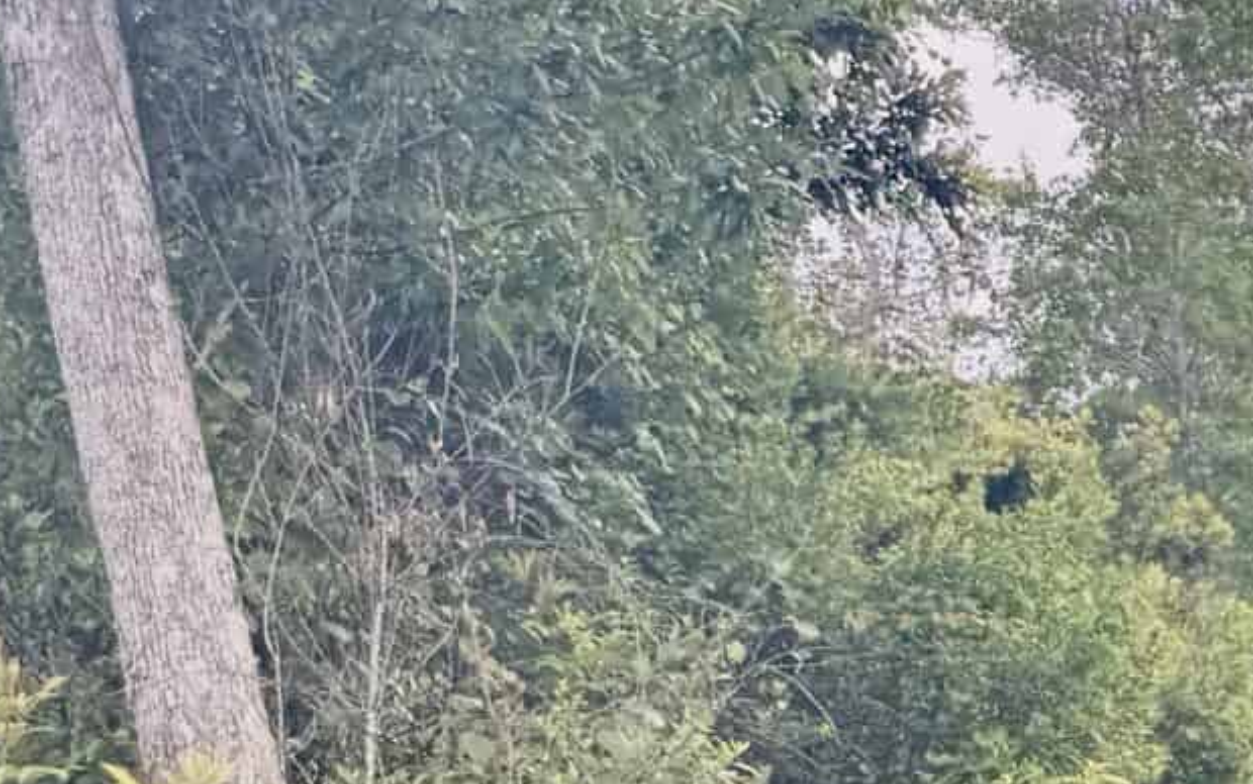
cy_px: 1097
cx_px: 1979
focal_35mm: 105
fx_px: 3587
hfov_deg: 17.4
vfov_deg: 12.0
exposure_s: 1/524
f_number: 1.78
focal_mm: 6.76
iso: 80
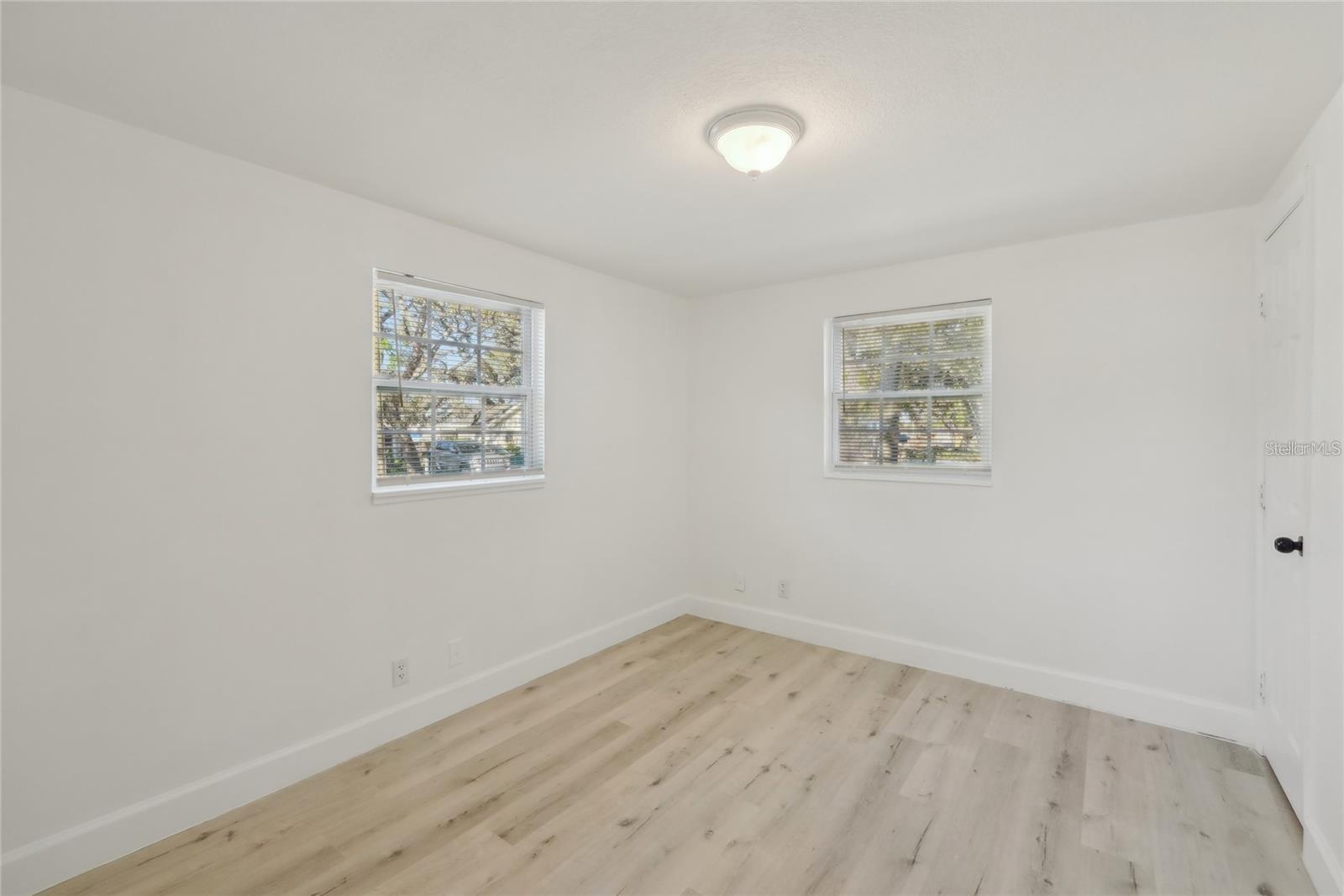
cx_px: 672
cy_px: 448
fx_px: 560
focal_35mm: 15
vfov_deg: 77.3
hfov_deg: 100.4
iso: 400
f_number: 8
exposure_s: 1/60
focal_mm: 10
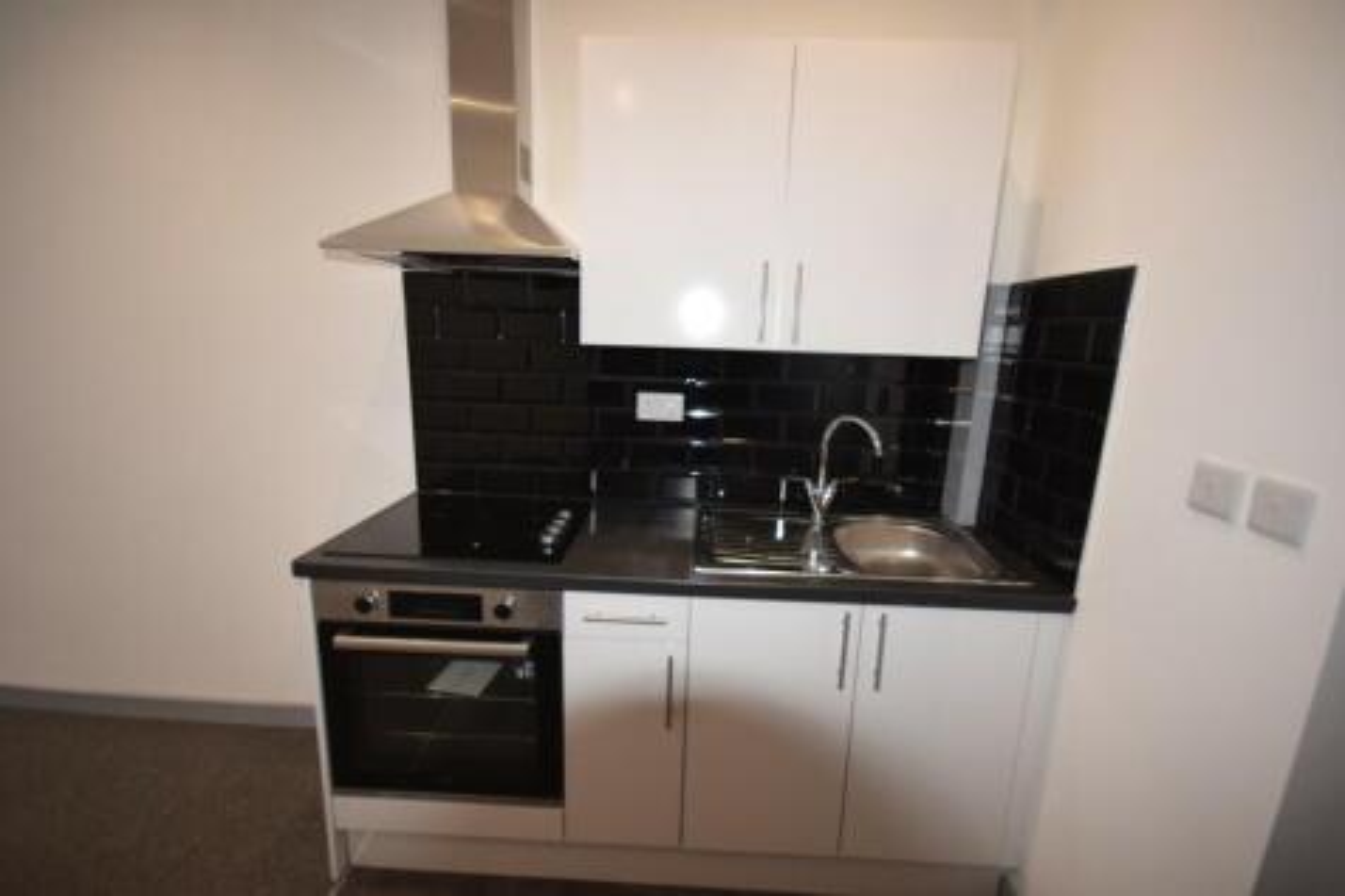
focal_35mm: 30
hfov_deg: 61.9
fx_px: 1120
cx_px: 672
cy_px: 448
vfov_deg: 43.6
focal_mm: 20
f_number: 5.6
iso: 800
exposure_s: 1/100
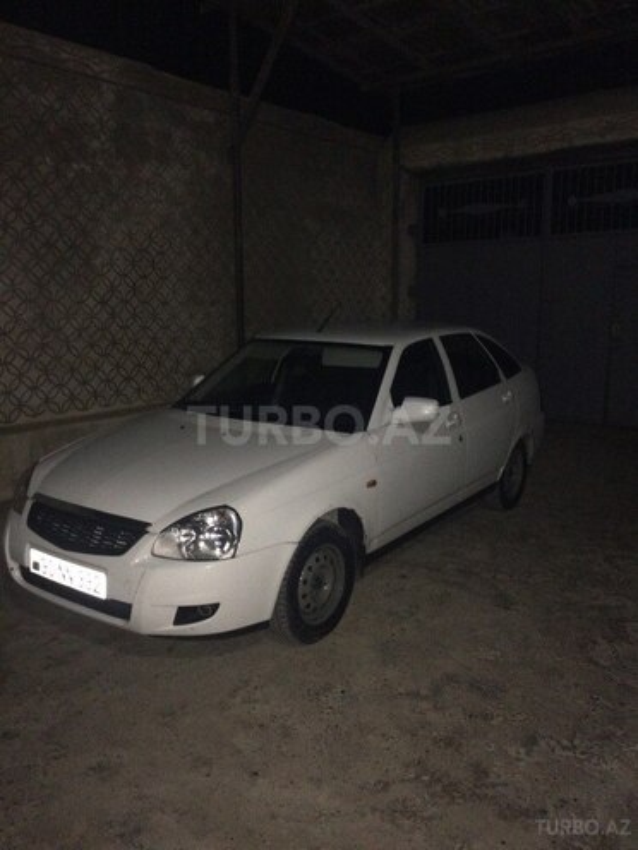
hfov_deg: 48.2
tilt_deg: -11.5
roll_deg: +1.7
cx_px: 319
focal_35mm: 29
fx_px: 713
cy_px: 425
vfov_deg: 61.7
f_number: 2.2
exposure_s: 1/17
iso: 400
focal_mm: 4.15
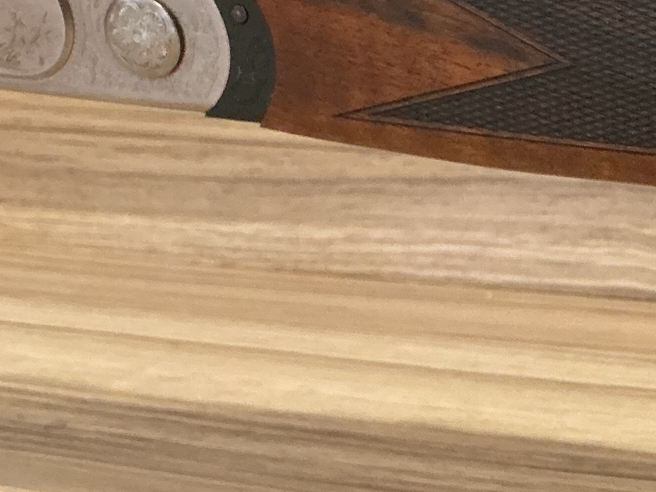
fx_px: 1686
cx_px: 992
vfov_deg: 16.4
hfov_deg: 19.2
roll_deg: +0.3
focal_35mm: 89
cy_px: 76
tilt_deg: -12.2
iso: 250
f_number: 1.8
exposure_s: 1/60
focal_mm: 3
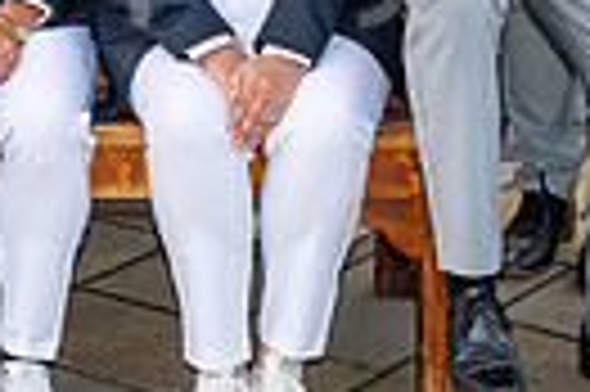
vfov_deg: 7.4
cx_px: -74
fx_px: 2930
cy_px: -323
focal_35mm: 179
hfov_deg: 11.3
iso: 200
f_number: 7.1
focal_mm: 34
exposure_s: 1/160
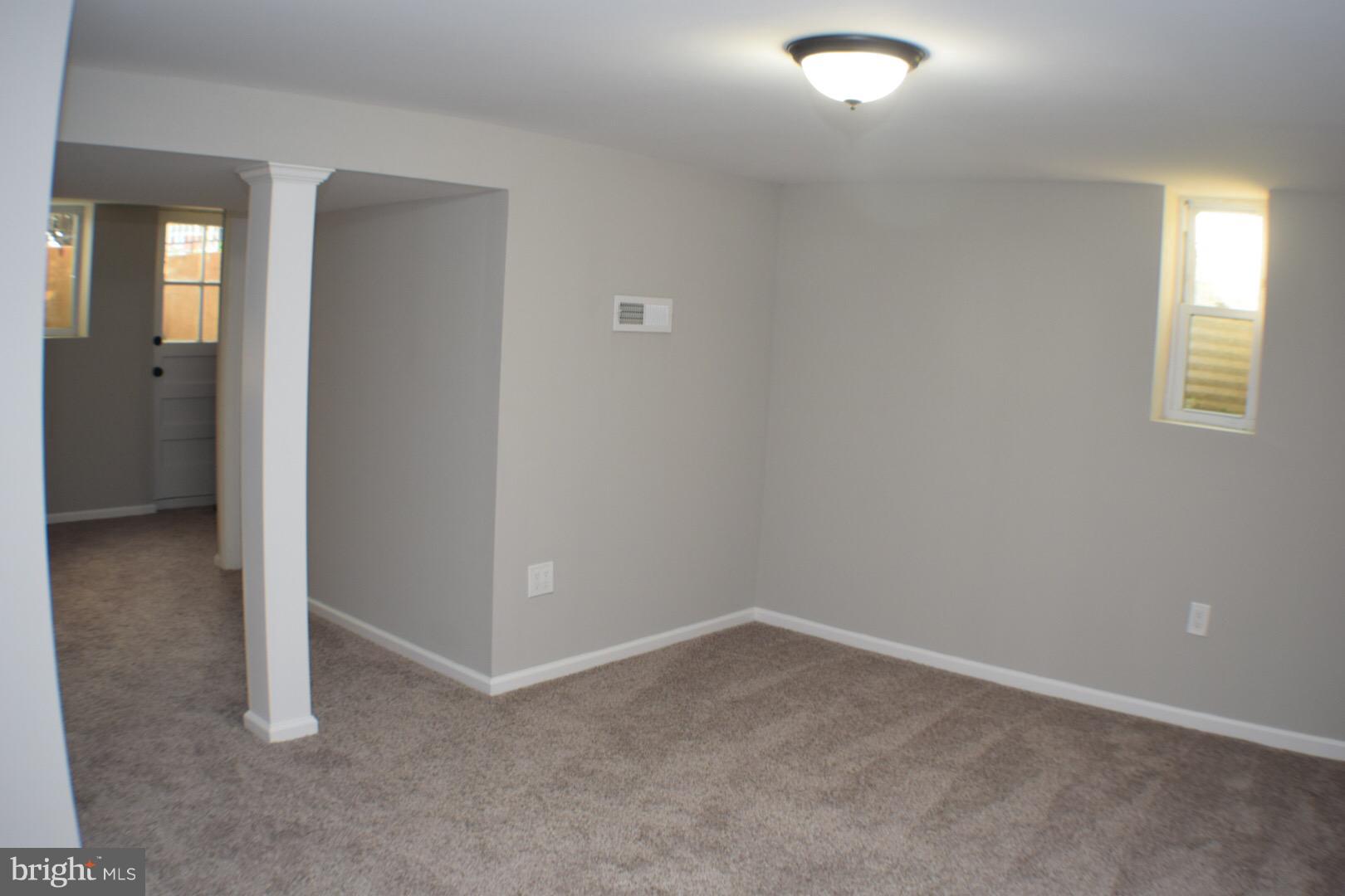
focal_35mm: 42
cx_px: 672
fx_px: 1569
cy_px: 448
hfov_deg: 46.4
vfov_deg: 31.9
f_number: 4.2
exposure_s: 1/60
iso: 720
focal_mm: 28
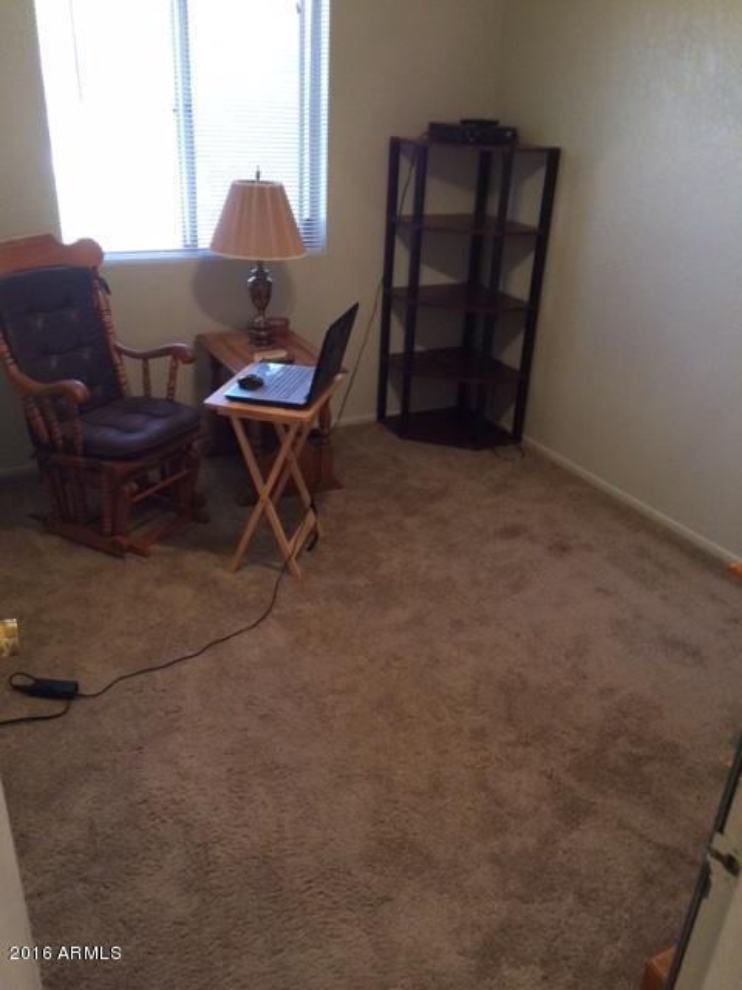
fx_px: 829
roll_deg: -2.2
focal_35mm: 29
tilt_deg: -26.8
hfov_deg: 48.2
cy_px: 495
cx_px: 371
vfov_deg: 61.7
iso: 250
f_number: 2.2
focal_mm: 4.15
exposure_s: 1/30
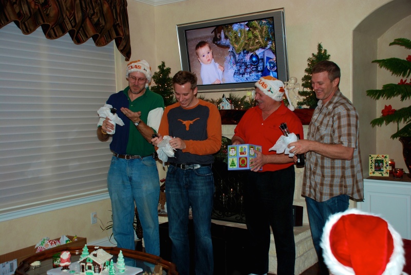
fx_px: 446
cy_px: 138
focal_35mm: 39
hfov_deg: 49.5
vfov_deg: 34.3
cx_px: 206
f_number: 4
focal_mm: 26
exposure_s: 1/60
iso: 200
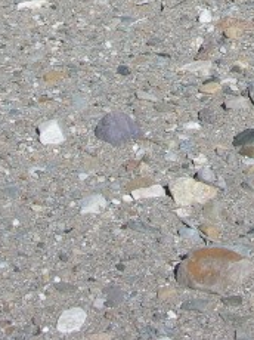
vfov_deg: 15.3
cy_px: -198
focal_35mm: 117
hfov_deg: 12.5
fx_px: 1147
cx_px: 251
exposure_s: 1/257
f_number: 7.1
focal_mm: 8.9
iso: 50
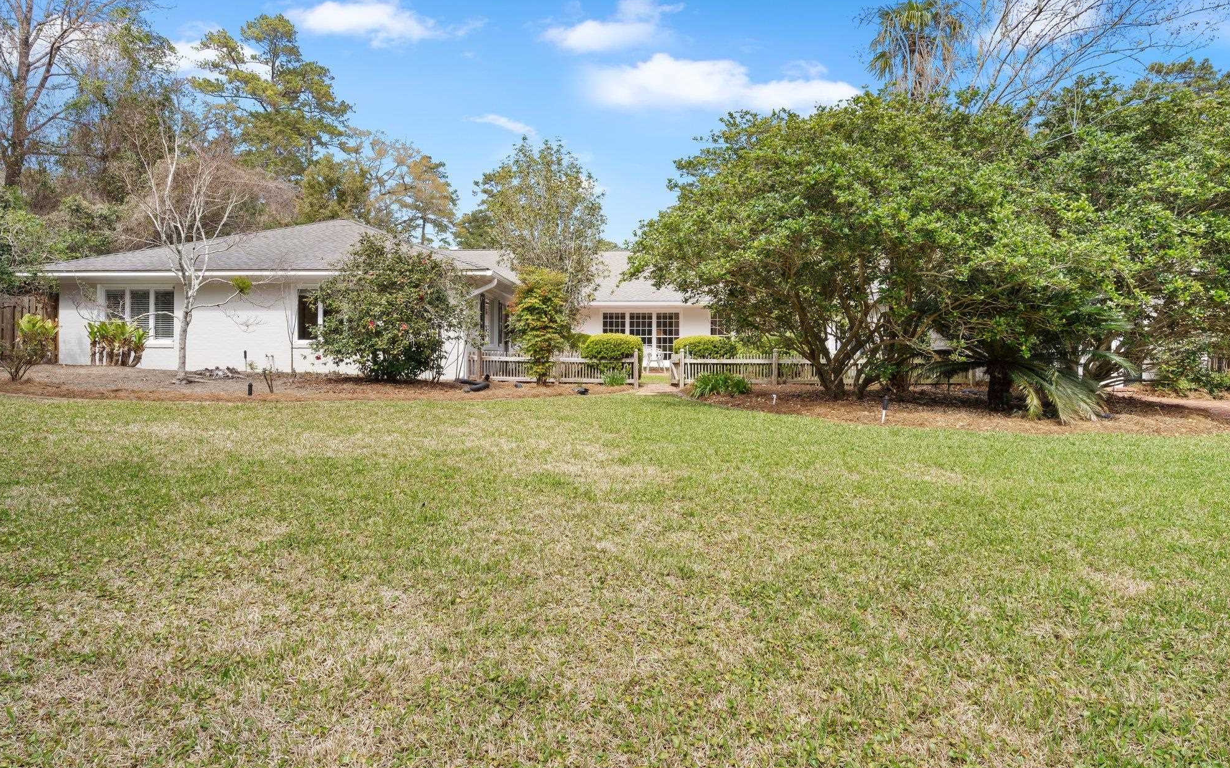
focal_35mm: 21
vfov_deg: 57.2
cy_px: 358
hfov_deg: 82.3
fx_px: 704
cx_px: 601
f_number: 9
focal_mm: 20
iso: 100
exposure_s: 1/15
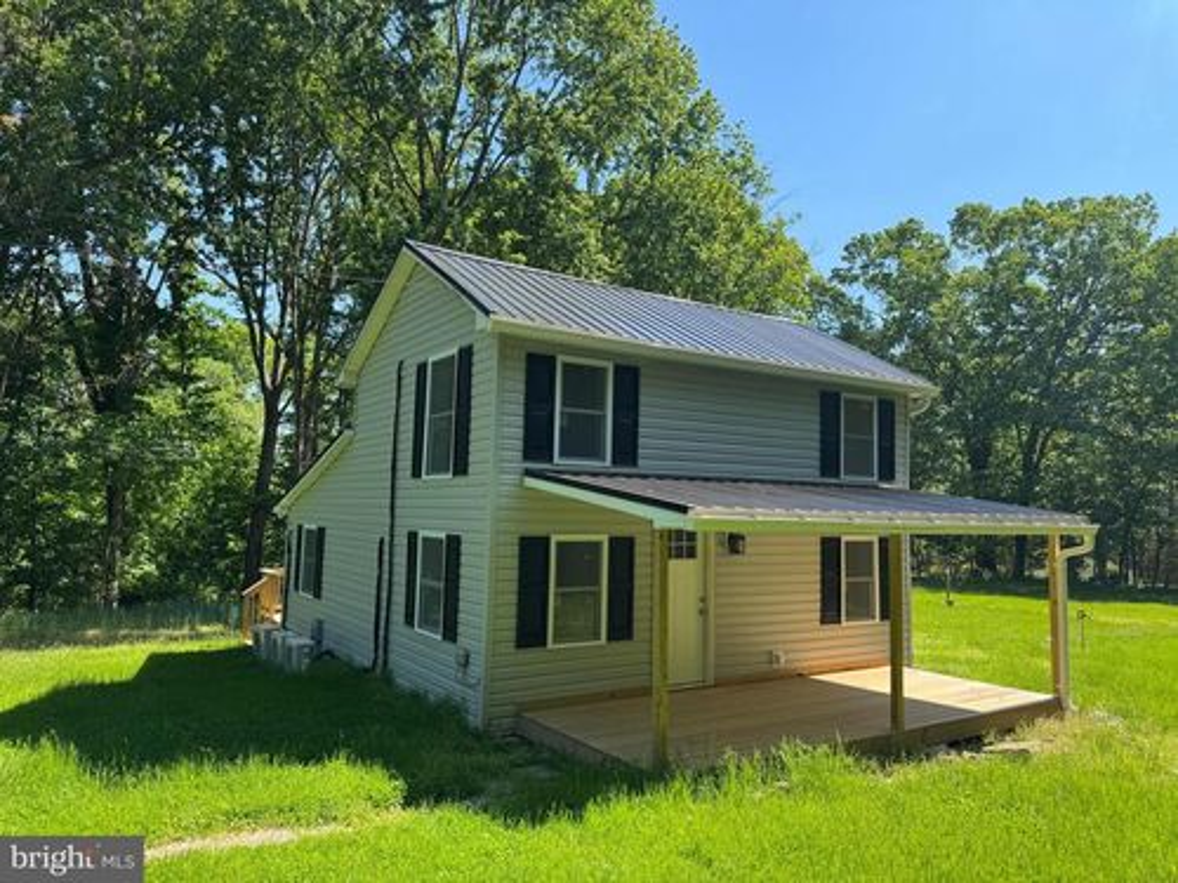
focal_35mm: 24
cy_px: 442
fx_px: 817
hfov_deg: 71.6
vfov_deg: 56.8
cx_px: 589
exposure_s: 1/1059
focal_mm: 6.76
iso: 80
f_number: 1.78
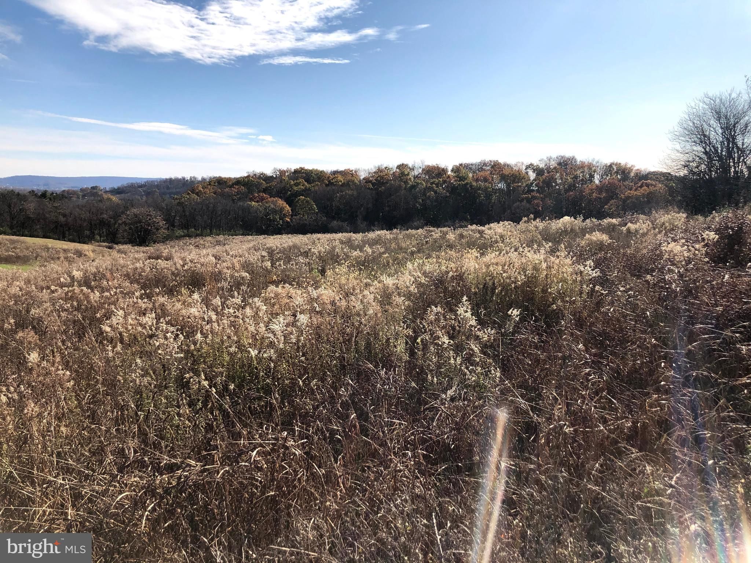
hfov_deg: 63.4
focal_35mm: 28
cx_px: 376
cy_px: 282
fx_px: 607
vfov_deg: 49.7
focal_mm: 3.99
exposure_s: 1/2558
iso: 20
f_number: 1.8
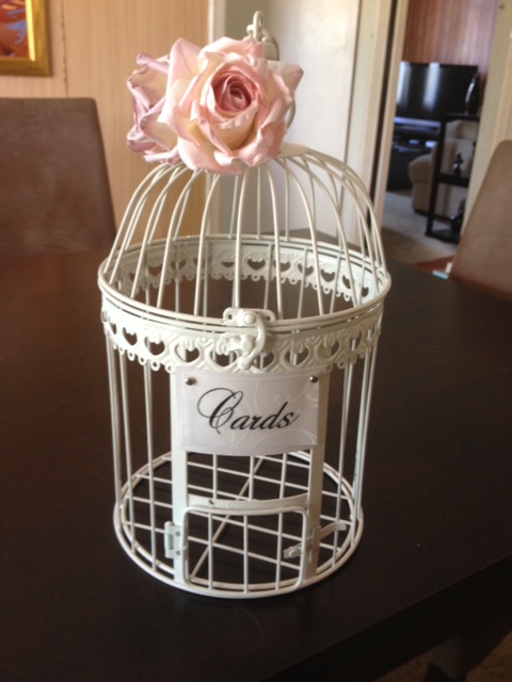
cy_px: 341
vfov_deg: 52.6
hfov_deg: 40.7
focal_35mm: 35
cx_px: 256
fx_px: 690
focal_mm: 4.28
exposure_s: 1/20
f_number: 2.4
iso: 125
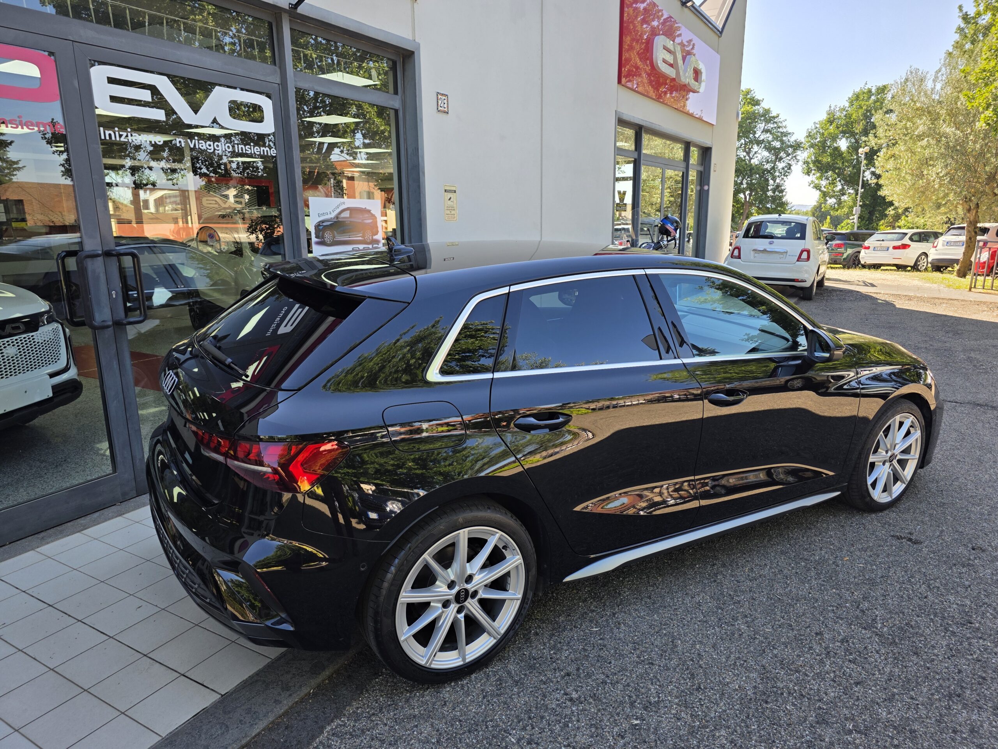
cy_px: 374
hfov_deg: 73.9
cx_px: 499
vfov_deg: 58.9
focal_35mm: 23
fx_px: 663
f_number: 1.7
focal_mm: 6.3
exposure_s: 1/1218
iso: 80
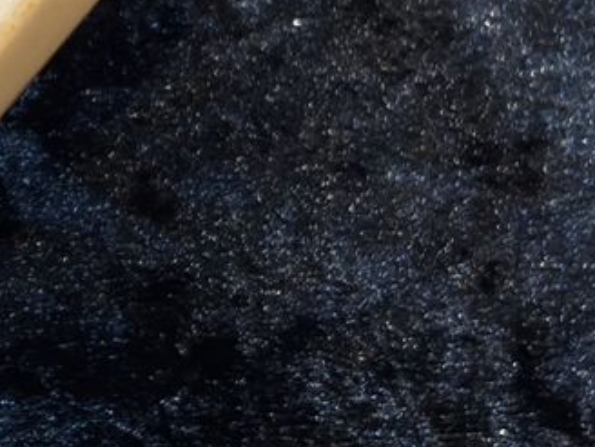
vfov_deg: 7.3
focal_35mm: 203
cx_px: -450
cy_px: -114
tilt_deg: -55.8
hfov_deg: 9.3
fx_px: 3489
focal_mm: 5.96
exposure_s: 1/60
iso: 80
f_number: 1.6
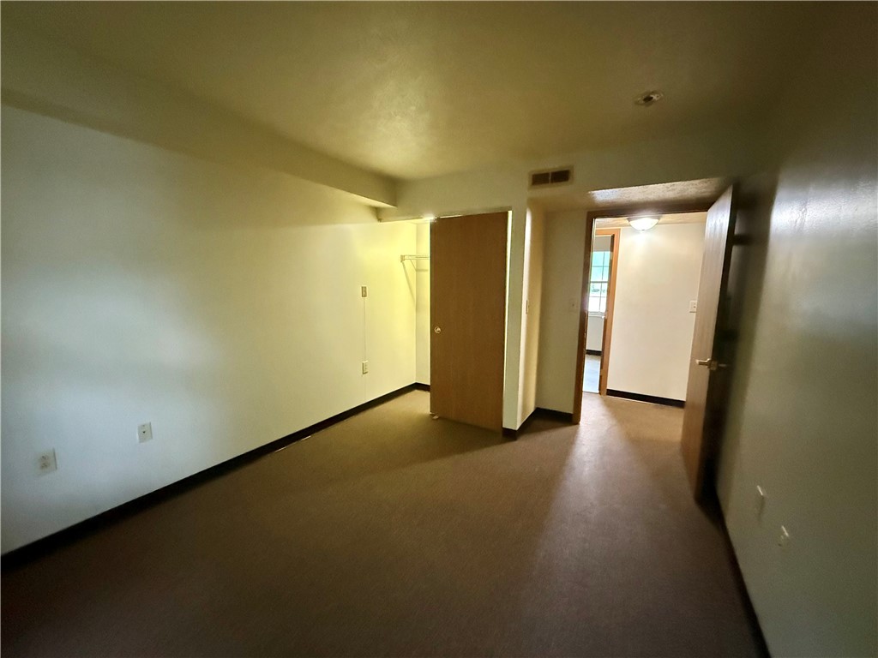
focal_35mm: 14
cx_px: 439
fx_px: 355
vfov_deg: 85.7
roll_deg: -1.7
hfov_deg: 102.1
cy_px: 329
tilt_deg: -5.1
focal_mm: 2.22
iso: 1250
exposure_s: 1/60
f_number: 2.2
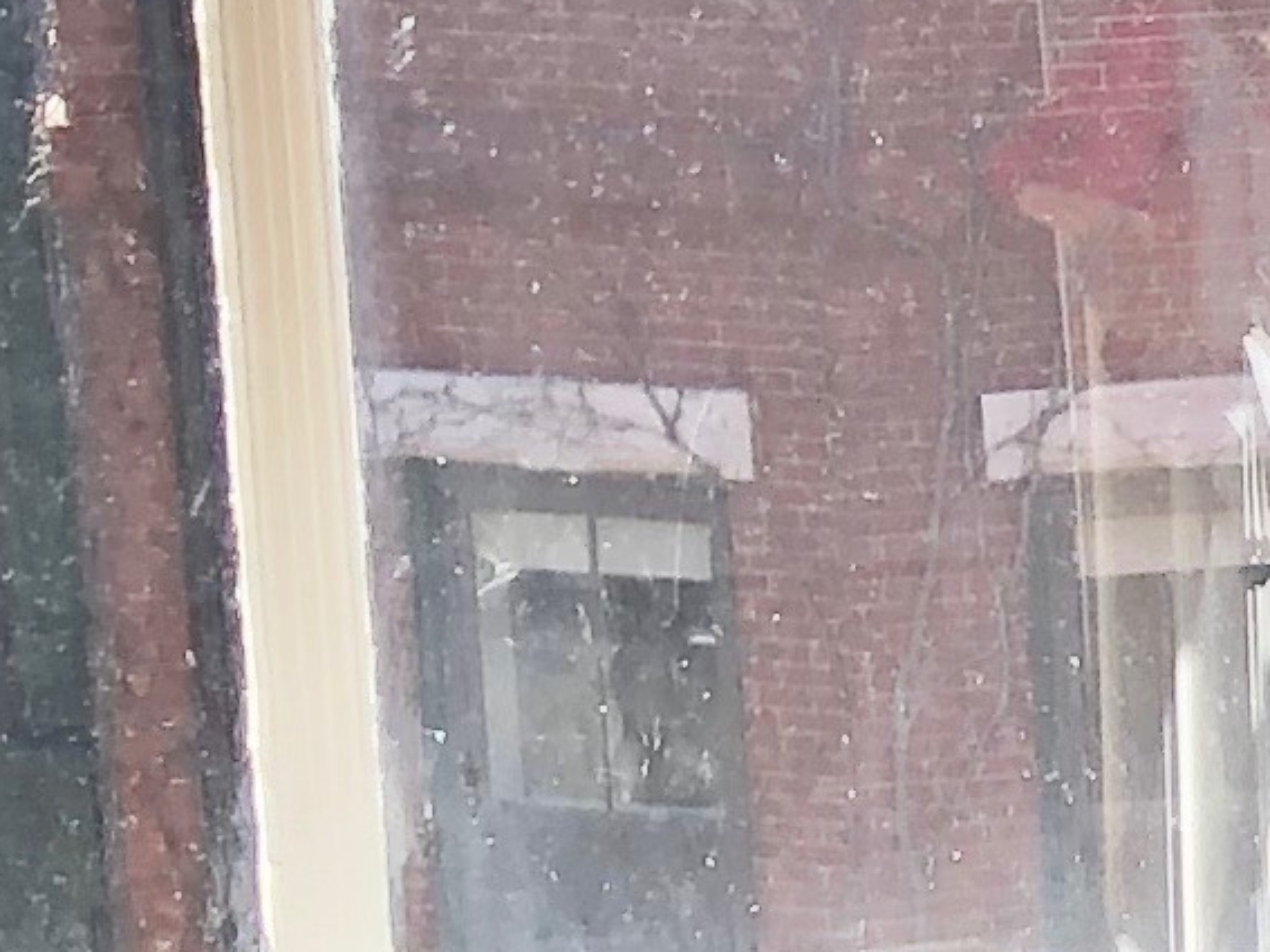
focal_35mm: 199
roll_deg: -2.0
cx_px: 4146
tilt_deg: -12.1
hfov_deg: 8.1
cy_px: 526
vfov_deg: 7.5
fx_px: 7299
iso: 20
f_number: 1.8
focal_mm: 3.99
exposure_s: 1/178
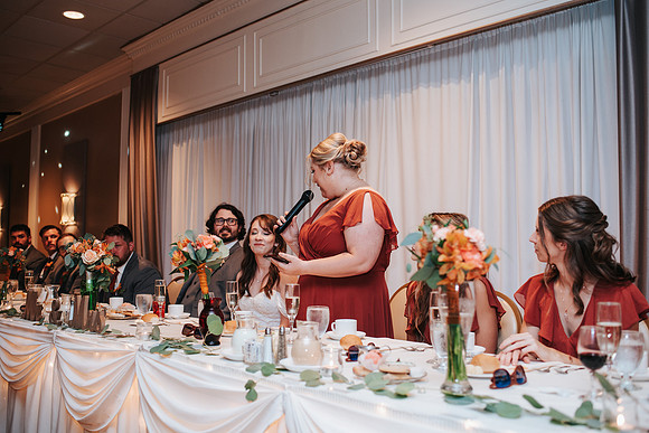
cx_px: 324
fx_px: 631
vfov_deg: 37.9
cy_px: 216
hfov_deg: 54.4
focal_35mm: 35
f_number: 2.8
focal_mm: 35
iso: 800
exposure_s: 1/160
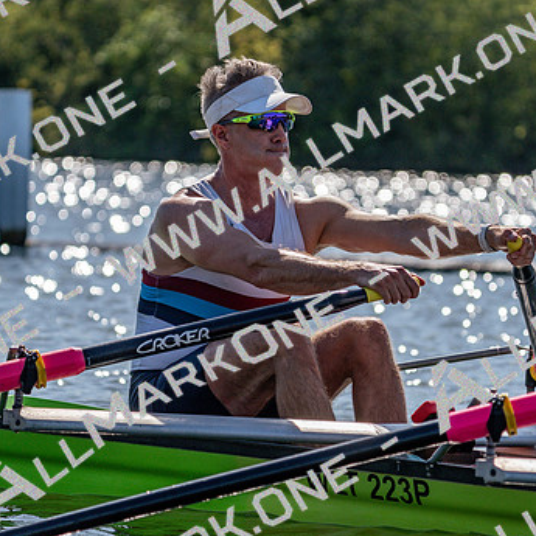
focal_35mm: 286
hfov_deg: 6.1
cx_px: 298
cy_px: 287
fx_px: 5010
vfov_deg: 6.1
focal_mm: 200
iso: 200
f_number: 5.6
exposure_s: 1/2000
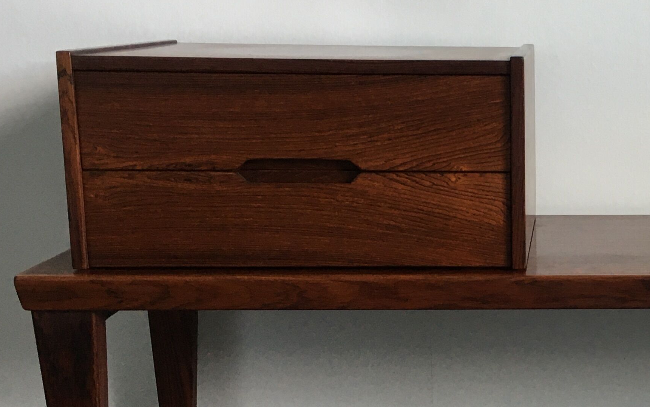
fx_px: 1276
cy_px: 266
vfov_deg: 18.1
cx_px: 648
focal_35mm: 72
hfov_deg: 27.0
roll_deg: -1.1
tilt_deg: -11.6
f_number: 2.2
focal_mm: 4.15
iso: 80
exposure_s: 1/33
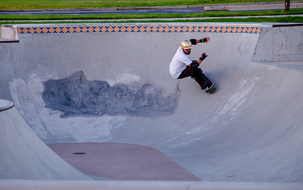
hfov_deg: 13.9
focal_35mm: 150
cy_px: 82
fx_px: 1239
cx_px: 134
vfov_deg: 8.7
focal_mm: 110
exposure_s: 1/250
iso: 1250
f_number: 4
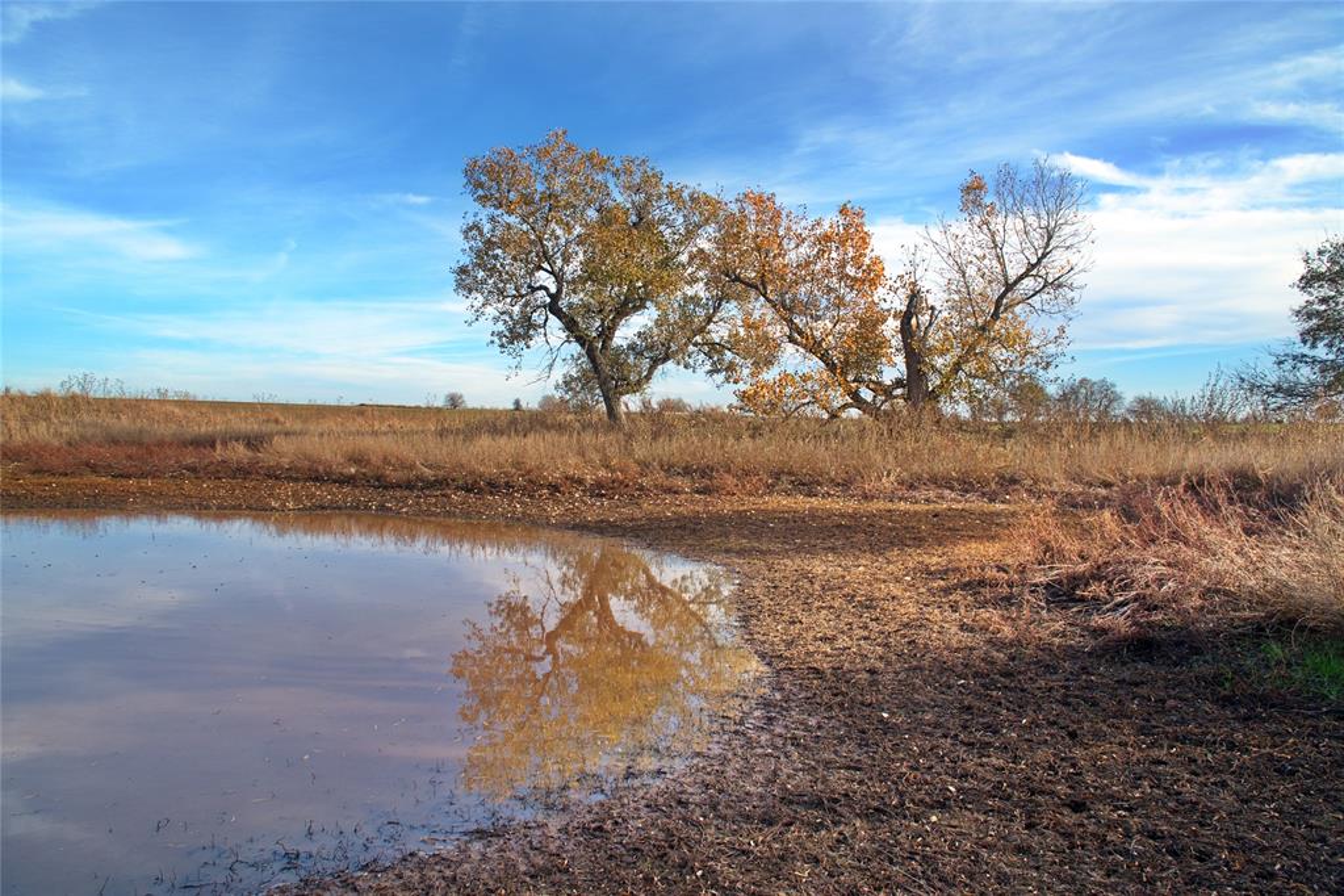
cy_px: 448
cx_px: 672
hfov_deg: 67.4
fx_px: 1008
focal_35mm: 27
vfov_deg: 47.9
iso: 100
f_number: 9
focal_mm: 18
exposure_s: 1/125
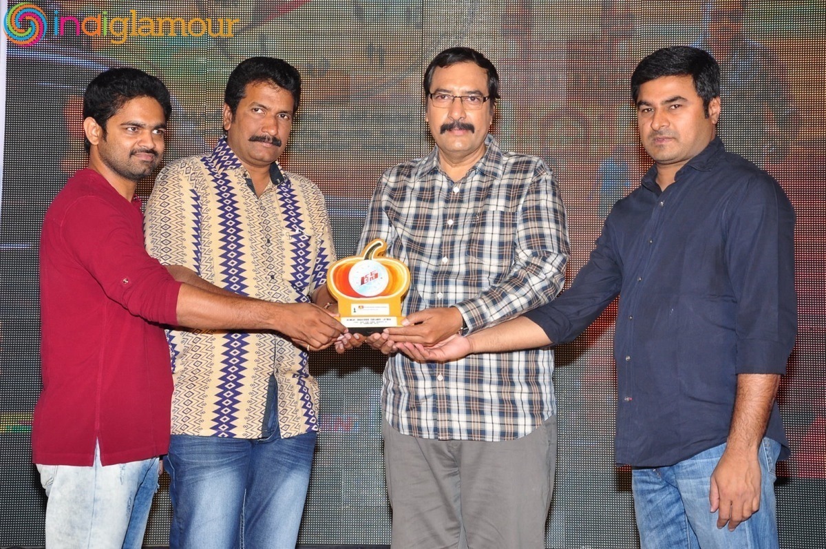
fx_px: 1650
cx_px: 413
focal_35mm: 72
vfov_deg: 18.9
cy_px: 274
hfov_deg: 28.1
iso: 400
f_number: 6.3
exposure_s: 1/125
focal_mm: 48
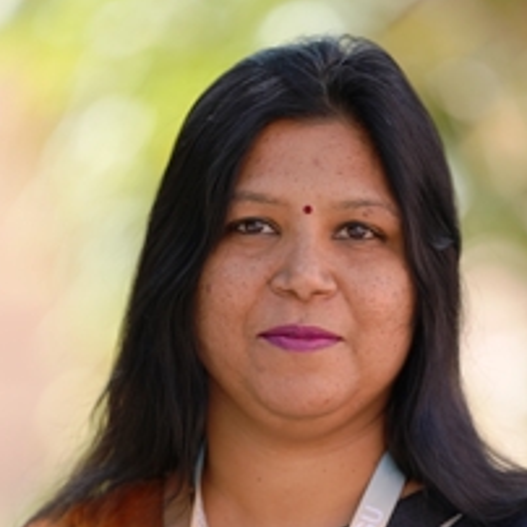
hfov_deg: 4.6
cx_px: 312
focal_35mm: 377
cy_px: 477
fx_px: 6494
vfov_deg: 4.6
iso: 250
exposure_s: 1/500
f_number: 2.8
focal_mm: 200
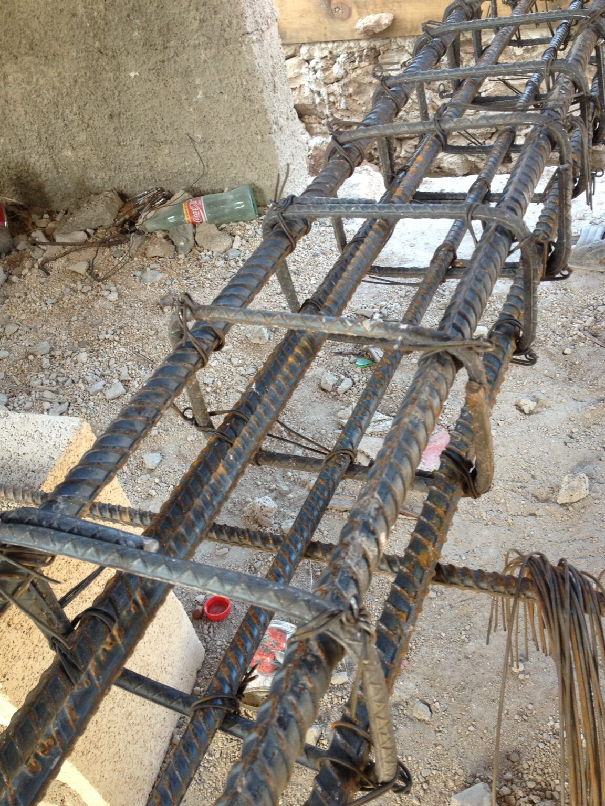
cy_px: 403
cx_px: 302
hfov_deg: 40.7
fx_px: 816
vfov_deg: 52.6
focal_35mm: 35
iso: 100
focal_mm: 4.28
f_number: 2.4
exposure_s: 1/120
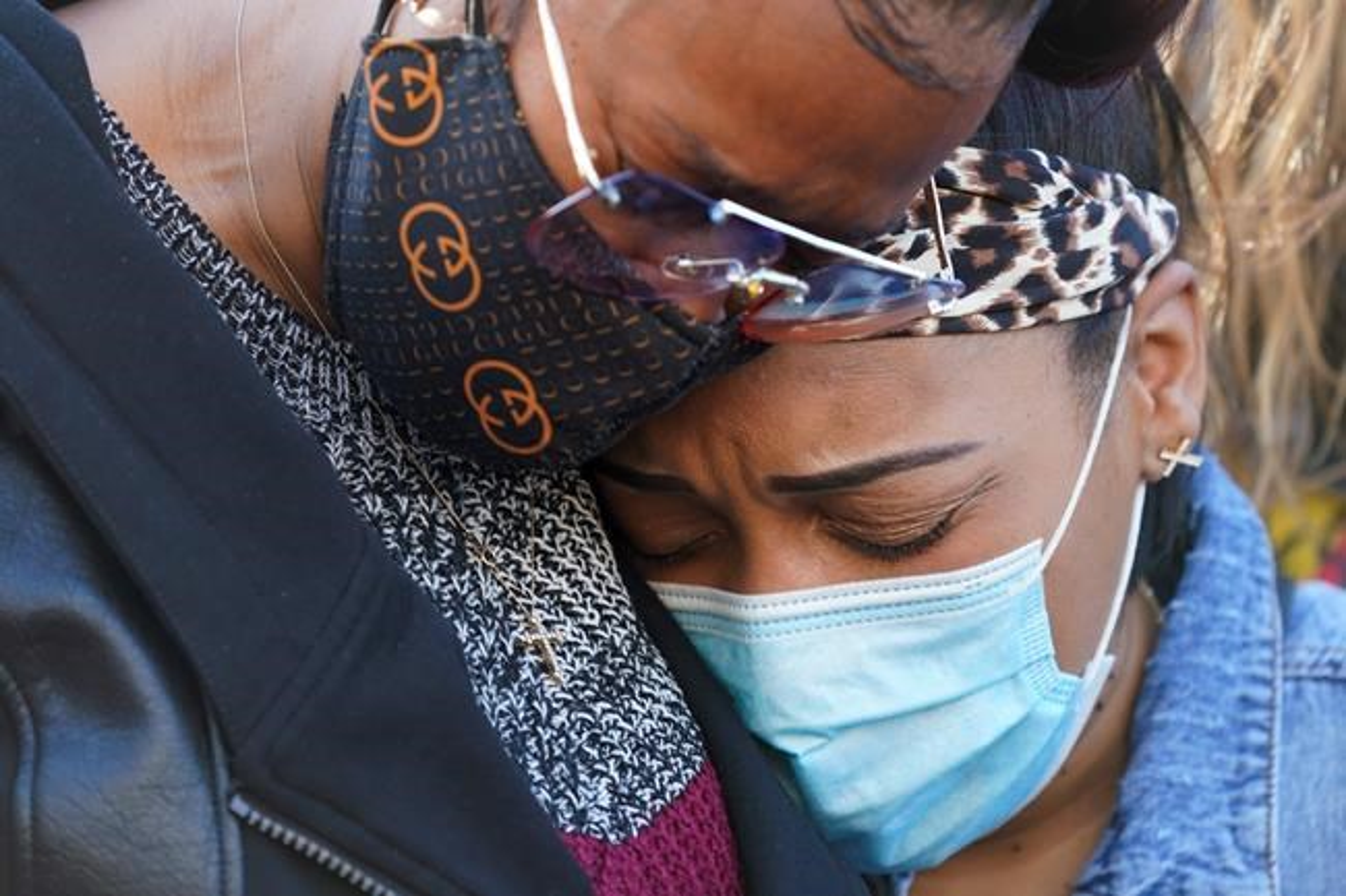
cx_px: 673
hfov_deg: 7.8
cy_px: 448
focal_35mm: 265
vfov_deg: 5.2
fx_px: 9905
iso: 1000
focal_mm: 265
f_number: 6.3
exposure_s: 1/200
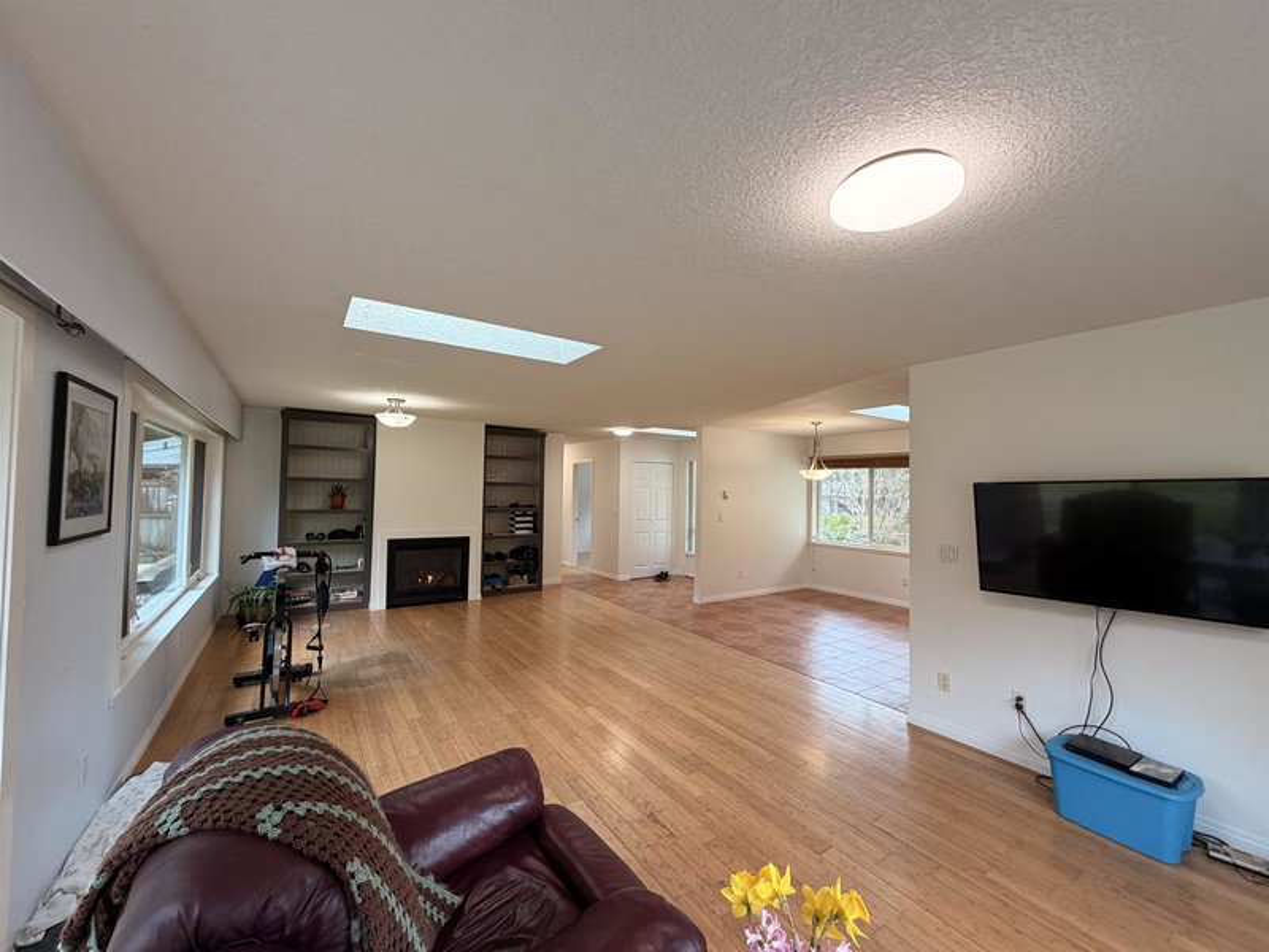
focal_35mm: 14
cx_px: 634
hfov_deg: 102.1
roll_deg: -0.9
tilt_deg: +1.2
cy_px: 476
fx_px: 513
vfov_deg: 85.7
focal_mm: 2.22
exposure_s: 1/120
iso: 200
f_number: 2.2
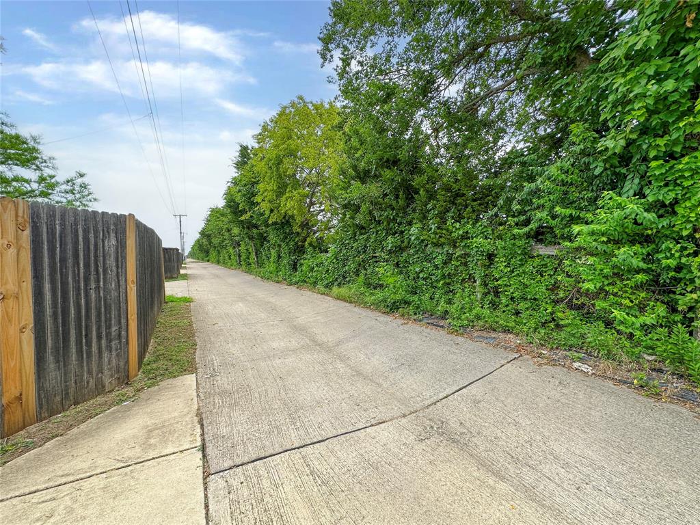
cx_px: 350
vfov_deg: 85.7
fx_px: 283
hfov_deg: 102.1
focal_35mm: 14
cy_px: 262
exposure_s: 1/535
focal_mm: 2.22
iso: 40
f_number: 2.2
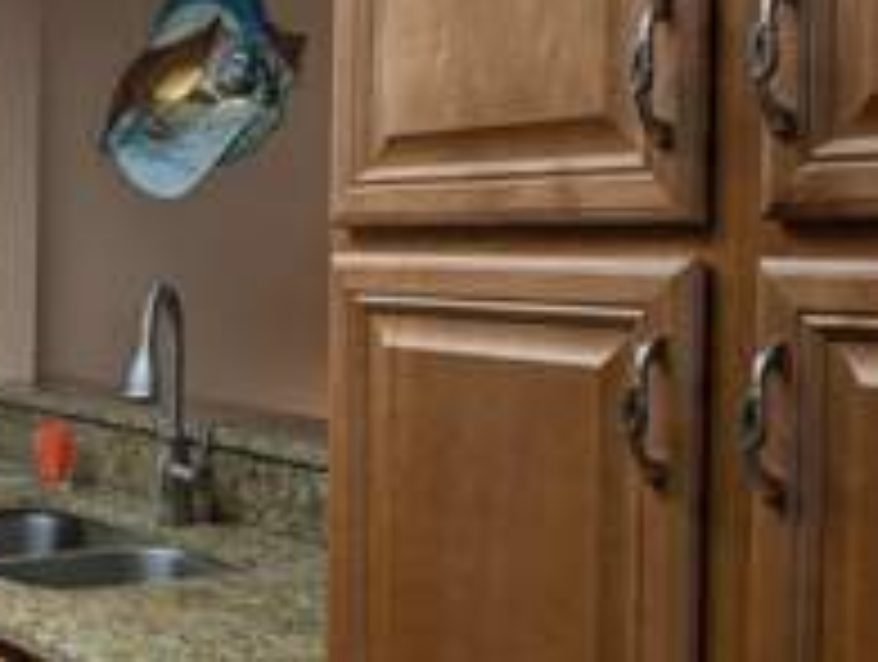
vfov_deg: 24.9
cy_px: 295
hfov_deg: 31.6
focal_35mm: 59
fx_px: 1499
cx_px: 149
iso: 41
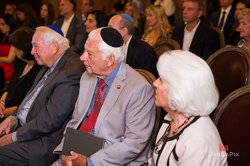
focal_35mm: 57
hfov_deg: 35.2
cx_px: 125
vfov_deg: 23.8
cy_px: 83
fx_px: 394
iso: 1250
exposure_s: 1/200
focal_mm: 56
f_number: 4
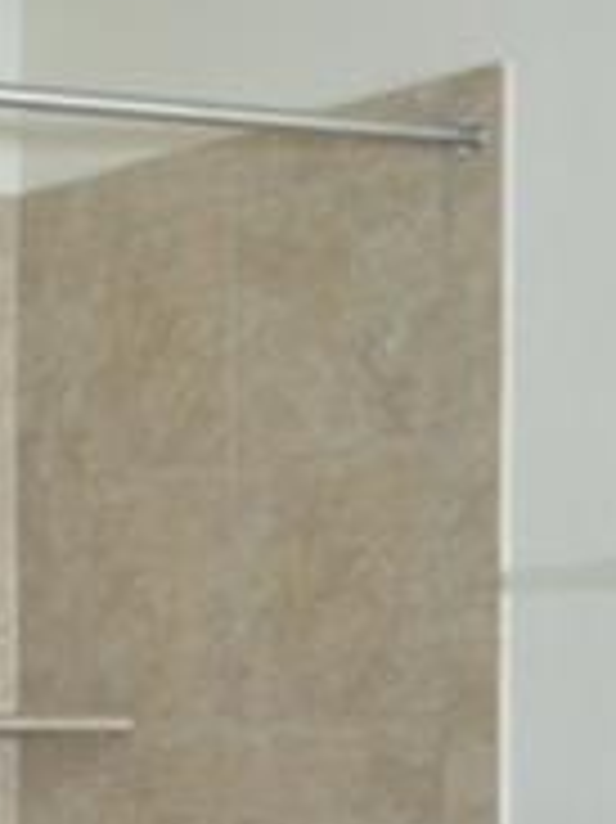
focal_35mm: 105
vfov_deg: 18.5
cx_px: -692
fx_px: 2487
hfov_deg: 12.2
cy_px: 727
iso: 1600
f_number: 5
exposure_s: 1/4
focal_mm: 13
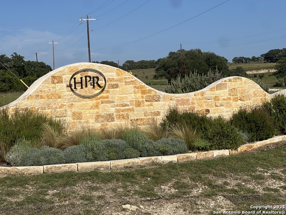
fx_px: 636
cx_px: 143
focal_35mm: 77
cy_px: 108
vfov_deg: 19.1
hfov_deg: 25.3
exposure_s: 1/1410
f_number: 2.8
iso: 32
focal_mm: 9
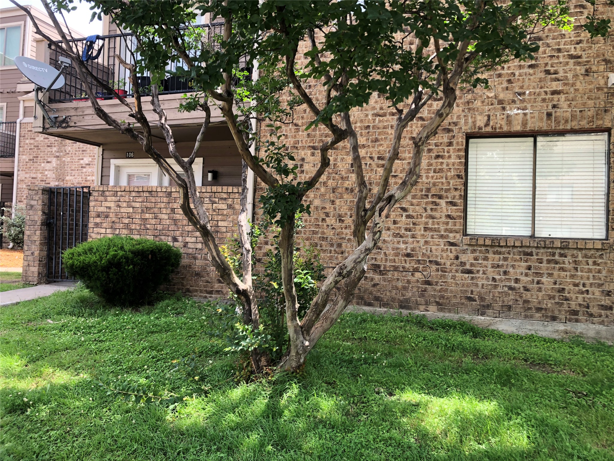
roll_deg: -2.2
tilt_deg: +1.8
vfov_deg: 49.7
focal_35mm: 28
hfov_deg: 63.4
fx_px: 497
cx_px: 307
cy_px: 230
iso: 20
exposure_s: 1/182
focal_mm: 3.99
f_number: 1.8
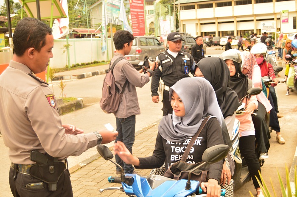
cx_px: 148
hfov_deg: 42.4
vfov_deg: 28.9
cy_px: 98
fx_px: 383
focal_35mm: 46
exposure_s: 1/125
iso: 400
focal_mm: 31
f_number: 5
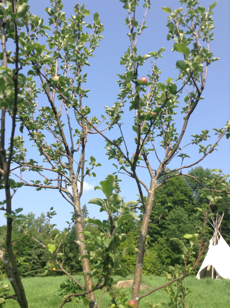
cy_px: 154
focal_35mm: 33
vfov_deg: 55.4
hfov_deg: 42.8
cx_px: 115
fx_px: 293
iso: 32
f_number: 2.4
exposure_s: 1/805
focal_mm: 3.3
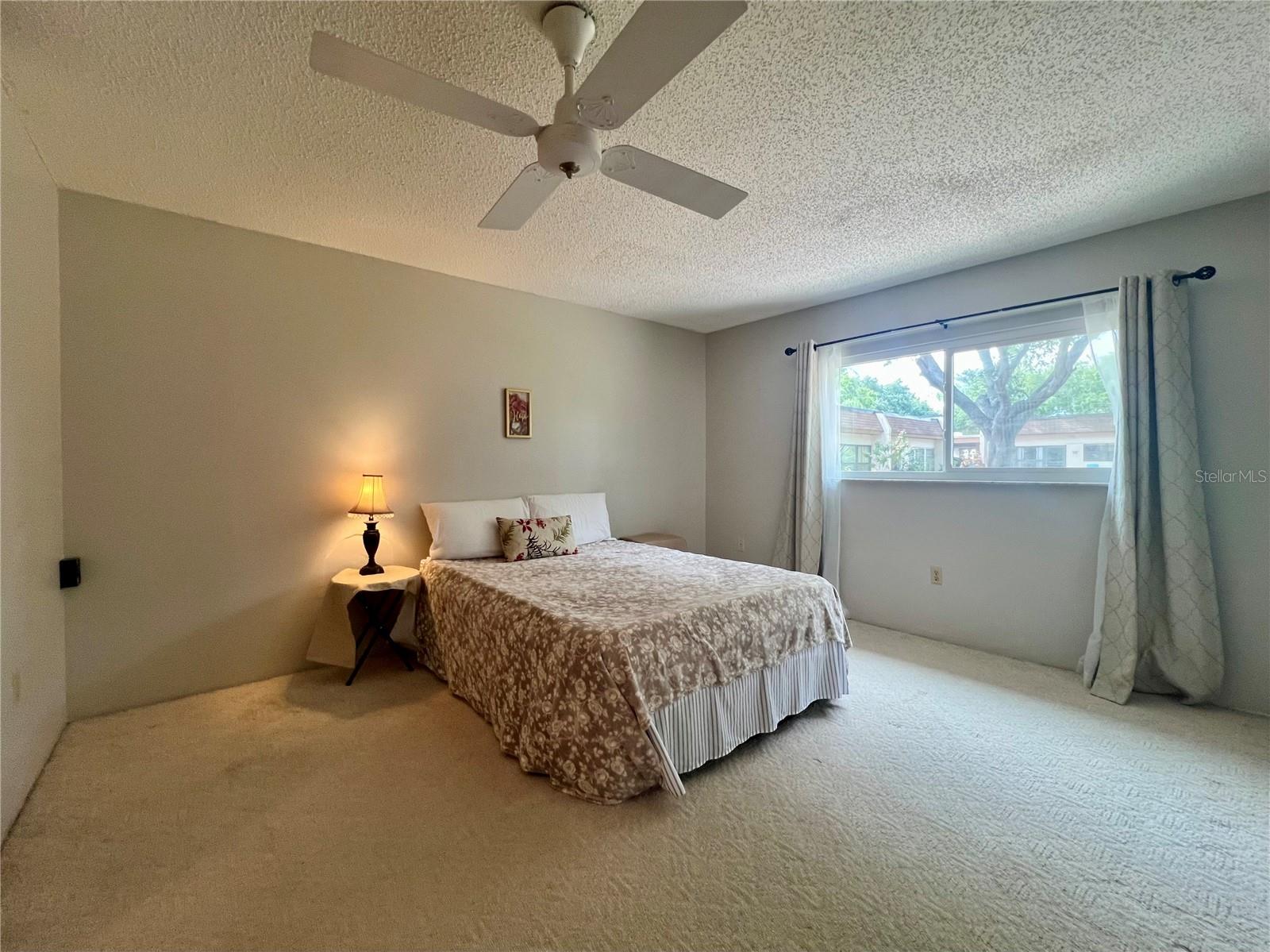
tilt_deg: -1.2
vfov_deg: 89.9
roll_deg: +1.3
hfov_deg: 106.2
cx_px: 635
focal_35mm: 13
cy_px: 476
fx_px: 477
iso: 160
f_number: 1.8
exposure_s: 1/120
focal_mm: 1.57
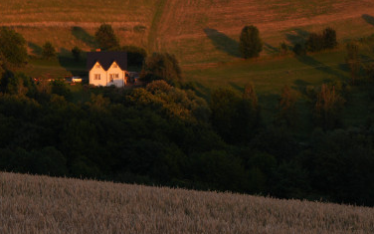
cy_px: -96
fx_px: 1437
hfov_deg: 14.8
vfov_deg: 9.1
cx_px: 164
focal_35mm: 141
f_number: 10
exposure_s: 1/80
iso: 320
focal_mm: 49
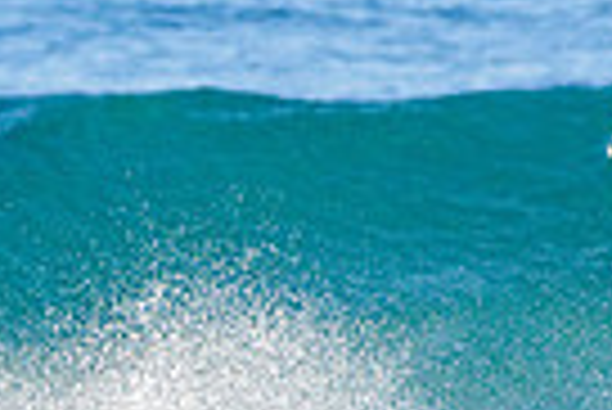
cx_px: -223
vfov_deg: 0.5
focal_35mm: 2611
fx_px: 44434
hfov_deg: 0.8
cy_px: 880
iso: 280
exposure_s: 1/2000
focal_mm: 500
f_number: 5.6
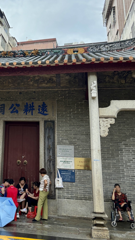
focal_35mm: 40
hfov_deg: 28.6
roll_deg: -3.7
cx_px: 15
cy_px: 85
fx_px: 254
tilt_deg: +16.4
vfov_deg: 49.8
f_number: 1.6
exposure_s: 1/970
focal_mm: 5.96
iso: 50
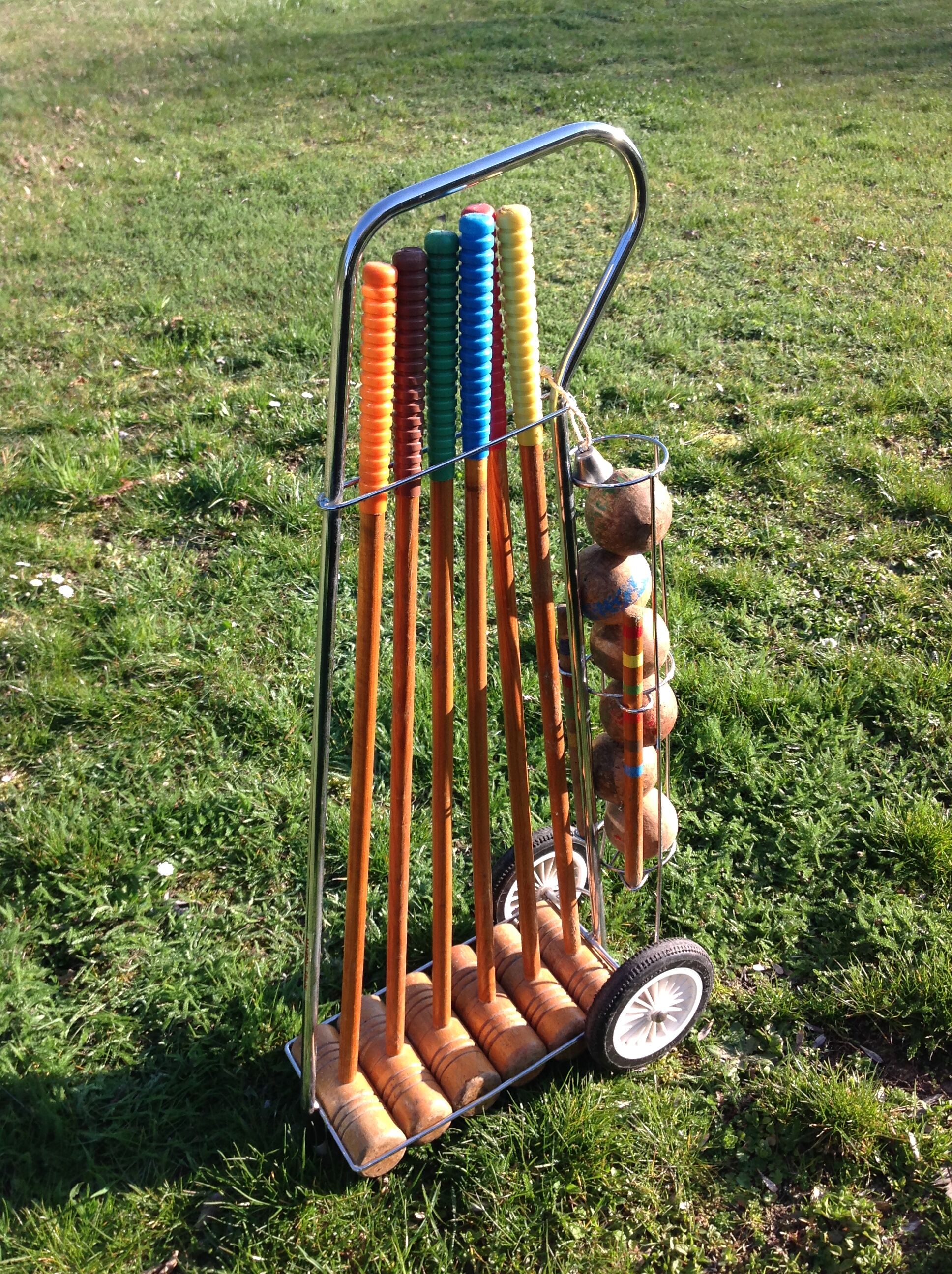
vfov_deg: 52.7
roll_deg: +3.5
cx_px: 476
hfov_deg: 40.6
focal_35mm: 35
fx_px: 1287
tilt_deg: -35.4
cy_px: 637
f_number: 2.4
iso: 50
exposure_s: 1/465
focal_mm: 4.28
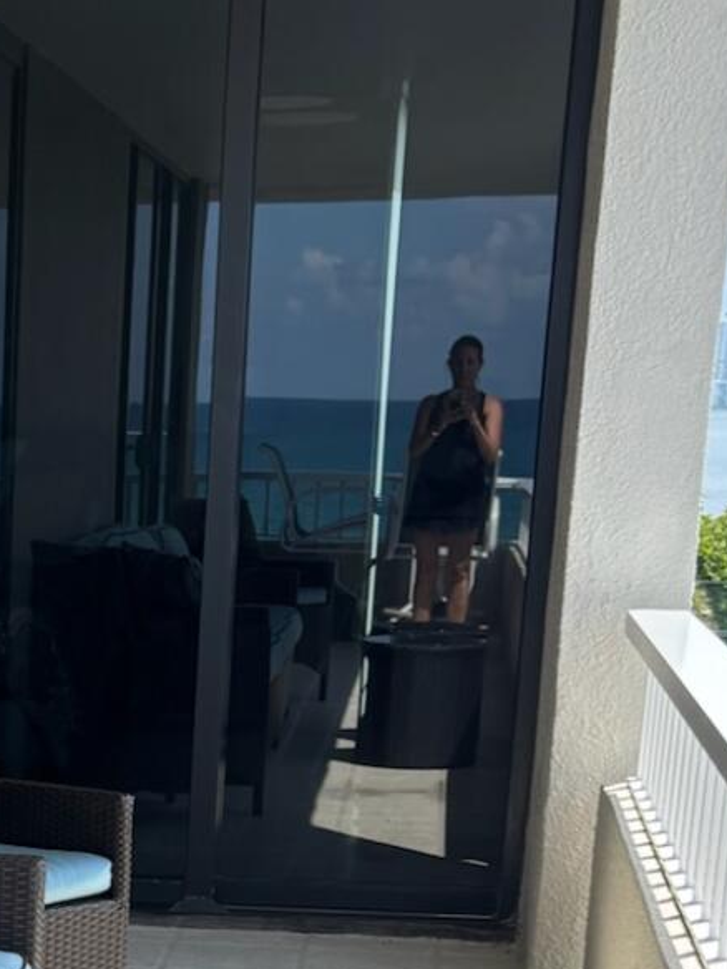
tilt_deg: -16.9
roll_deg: -0.5
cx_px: -290
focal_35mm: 89
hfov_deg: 15.6
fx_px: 2492
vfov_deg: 20.7
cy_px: 1125
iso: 50
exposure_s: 1/1139
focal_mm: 5.96
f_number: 1.6
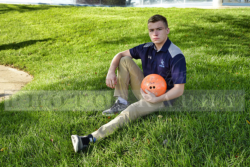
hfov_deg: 48.4
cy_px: 84
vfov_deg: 33.4
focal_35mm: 40
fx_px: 278
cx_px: 125
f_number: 6.3
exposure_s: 1/160
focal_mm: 40
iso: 200
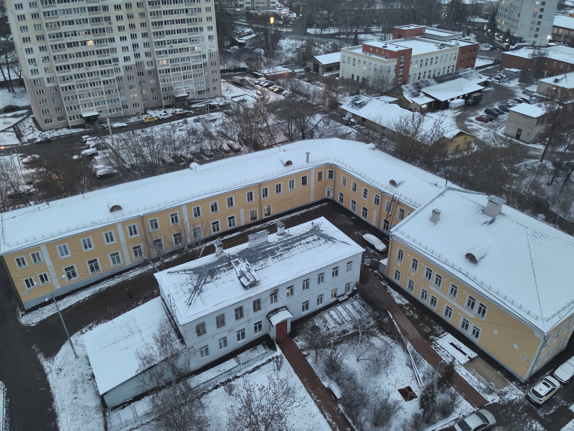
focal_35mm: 24
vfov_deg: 56.8
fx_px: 398
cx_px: 287
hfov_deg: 71.6
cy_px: 216
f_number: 2.8
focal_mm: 4.4
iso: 710
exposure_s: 1/50
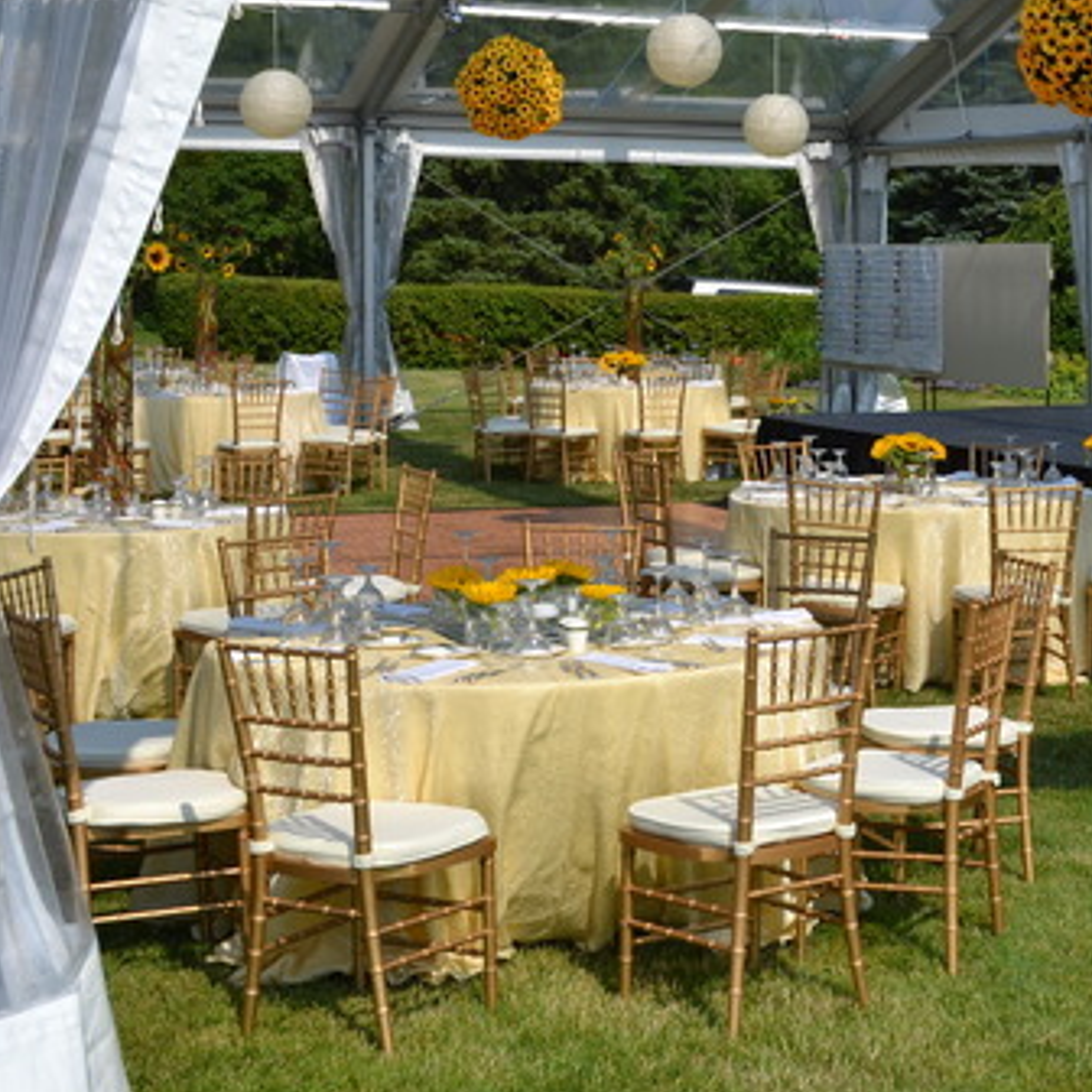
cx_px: 1012
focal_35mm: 72
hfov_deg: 23.3
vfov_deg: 23.8
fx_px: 2570
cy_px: 309
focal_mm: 26
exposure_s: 1/320
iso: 100
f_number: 9
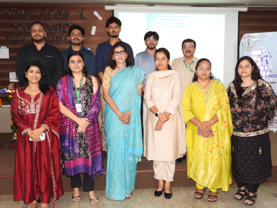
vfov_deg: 40.7
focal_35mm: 35
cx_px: 138
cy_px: 104
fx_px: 280
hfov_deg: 52.6
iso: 200
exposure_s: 1/30
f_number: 3.2
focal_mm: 6.3
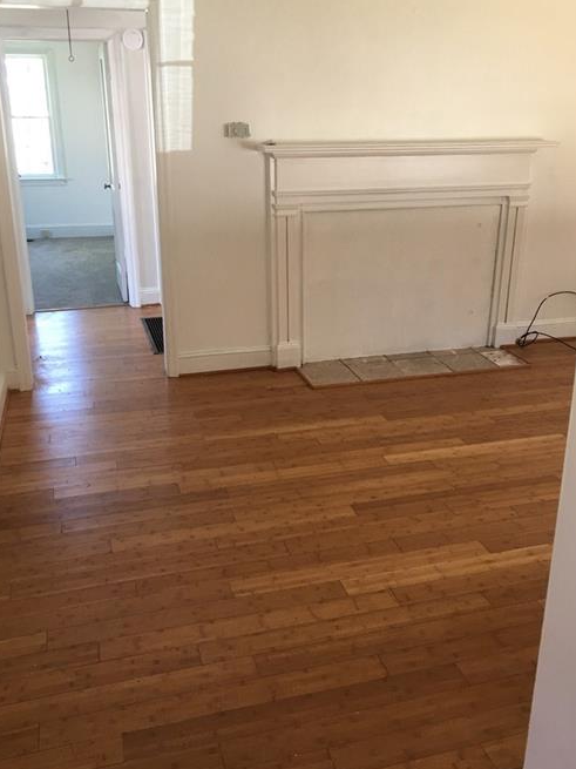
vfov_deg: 53.9
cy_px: 355
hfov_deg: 41.8
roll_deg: -0.2
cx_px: 293
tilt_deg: -16.0
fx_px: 755
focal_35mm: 34
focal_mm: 4.15
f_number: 2.2
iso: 25
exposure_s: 1/15
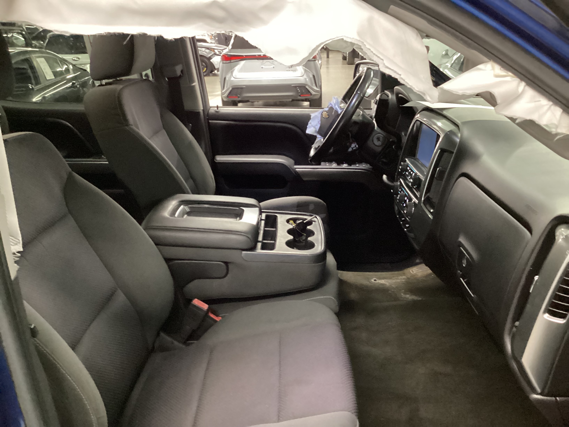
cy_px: 214
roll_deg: +1.1
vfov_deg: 45.4
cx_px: 284
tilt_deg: -22.1
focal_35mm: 31
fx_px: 510
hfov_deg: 58.4
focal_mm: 3.3
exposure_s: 1/25
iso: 640
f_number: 2.4
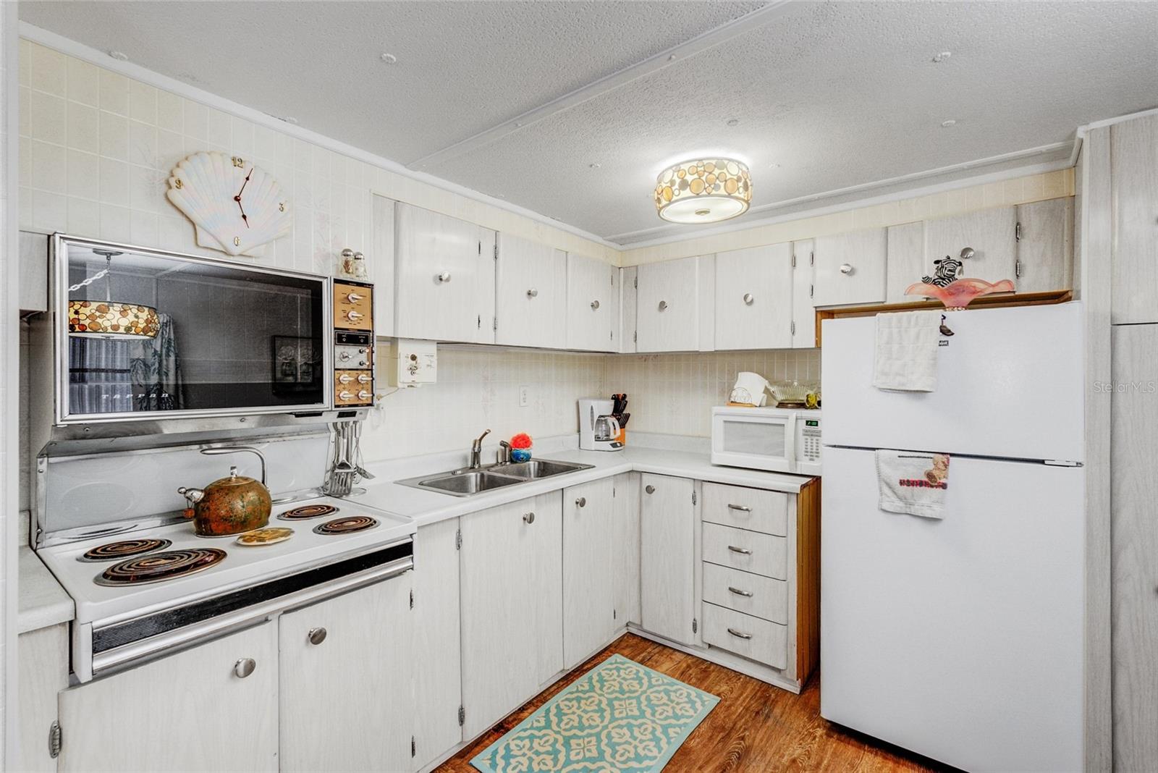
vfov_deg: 73.8
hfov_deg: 96.7
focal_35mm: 16
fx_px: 515
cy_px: 386
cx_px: 579
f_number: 8
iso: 400
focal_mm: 16
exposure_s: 1/20
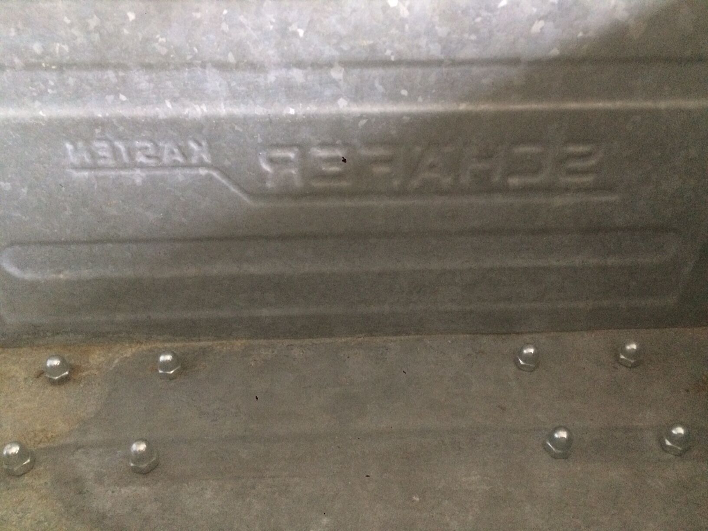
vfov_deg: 48.2
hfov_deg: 61.7
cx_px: 354
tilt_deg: -38.0
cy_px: 266
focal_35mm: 29
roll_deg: -2.2
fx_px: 593
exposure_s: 1/17
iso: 320
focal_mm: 4.15
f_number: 2.2
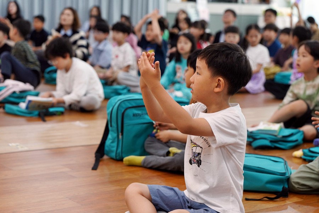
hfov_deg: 27.3
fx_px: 656
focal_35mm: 74
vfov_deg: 18.4
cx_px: 160
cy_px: 106
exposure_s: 1/160
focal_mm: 74
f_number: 4
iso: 1250
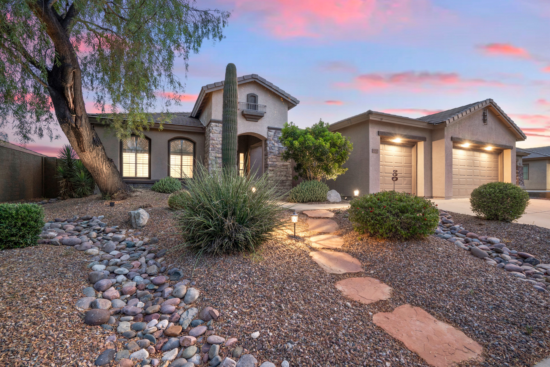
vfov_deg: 73.7
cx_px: 275
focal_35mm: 16
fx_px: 244
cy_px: 184
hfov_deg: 96.7
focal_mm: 16
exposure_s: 1
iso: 640
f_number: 8
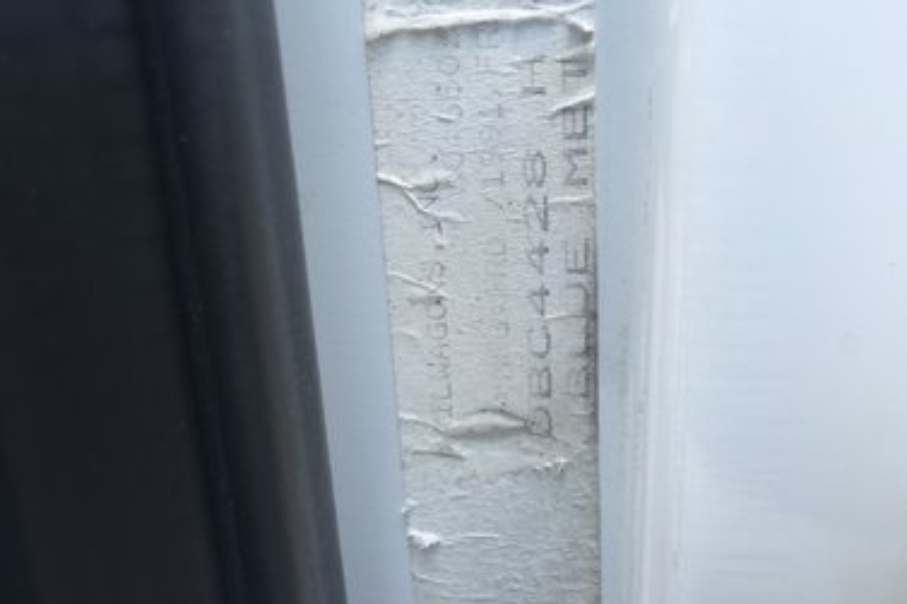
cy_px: 274
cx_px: 440
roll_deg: +2.1
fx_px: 806
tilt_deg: -17.8
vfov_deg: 41.0
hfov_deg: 58.7
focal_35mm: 32
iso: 32
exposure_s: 1/120
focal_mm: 4.15
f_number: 2.2
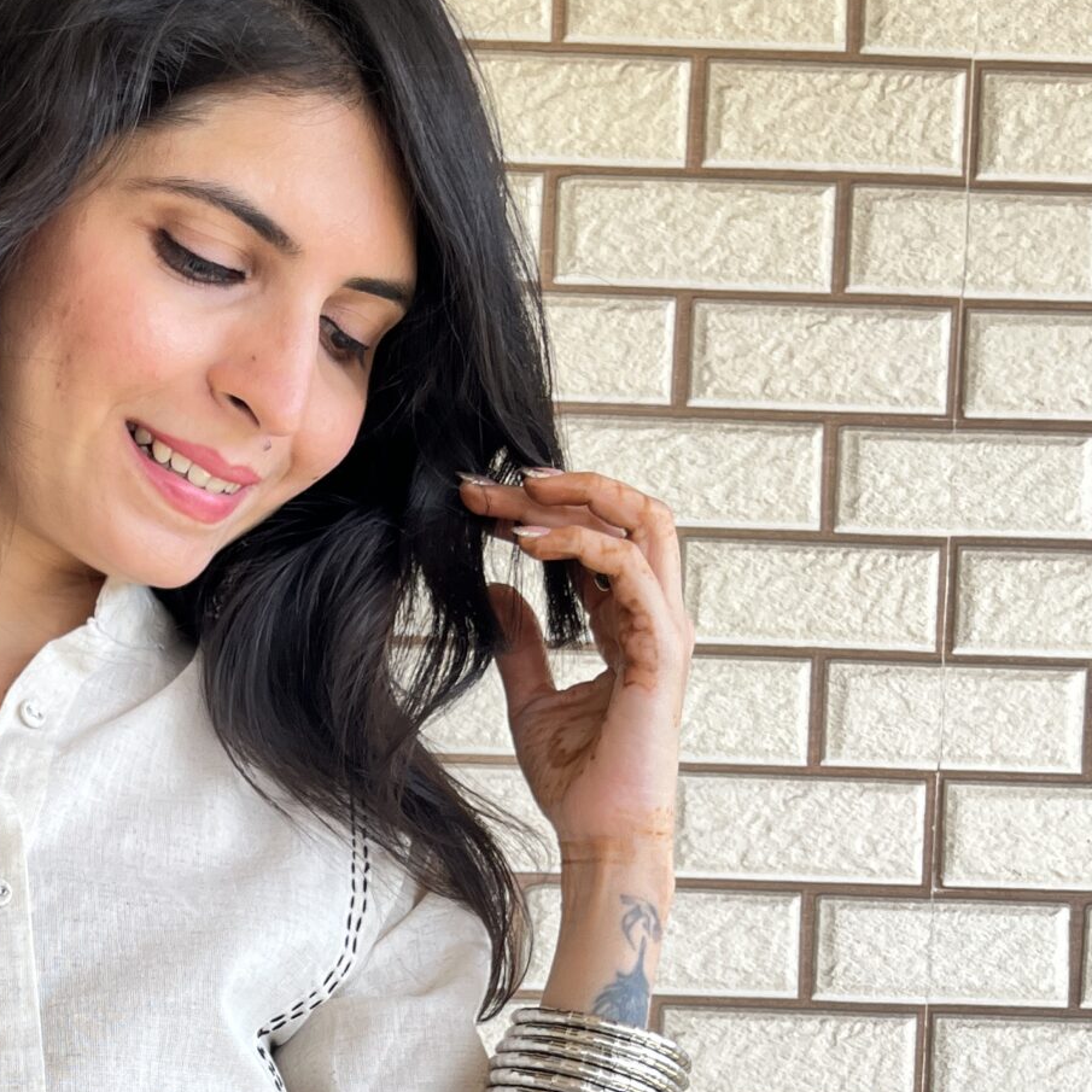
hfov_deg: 25.6
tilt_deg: -2.8
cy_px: 1143
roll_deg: -1.9
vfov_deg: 25.0
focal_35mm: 65
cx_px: 98
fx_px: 2320
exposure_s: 1/122
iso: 64
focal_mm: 5.1
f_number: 1.6
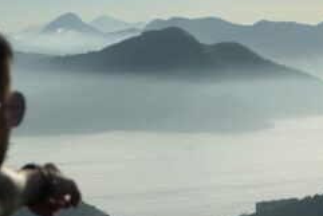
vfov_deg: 5.7
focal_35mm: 242
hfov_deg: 8.5
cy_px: 93
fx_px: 2172
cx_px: 296
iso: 100
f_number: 4.5
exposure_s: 1/1250
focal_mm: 38
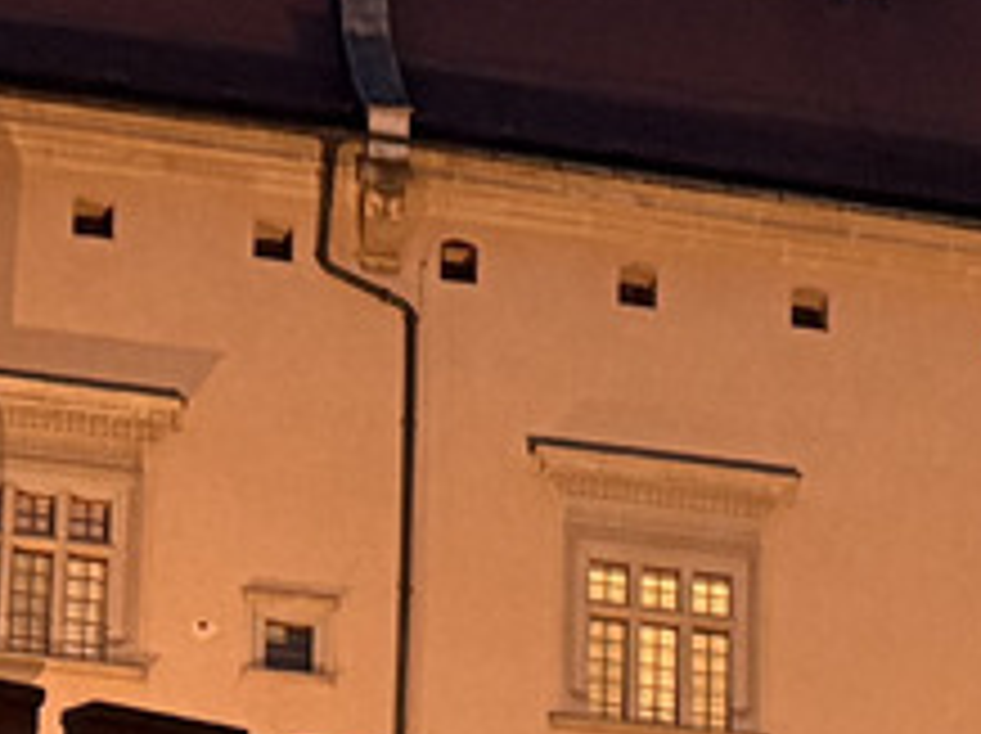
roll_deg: +1.0
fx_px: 5407
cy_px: 1482
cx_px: 1472
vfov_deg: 7.4
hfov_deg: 10.0
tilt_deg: +15.1
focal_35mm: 191
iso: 640
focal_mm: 5.96
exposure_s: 1/25
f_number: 1.6
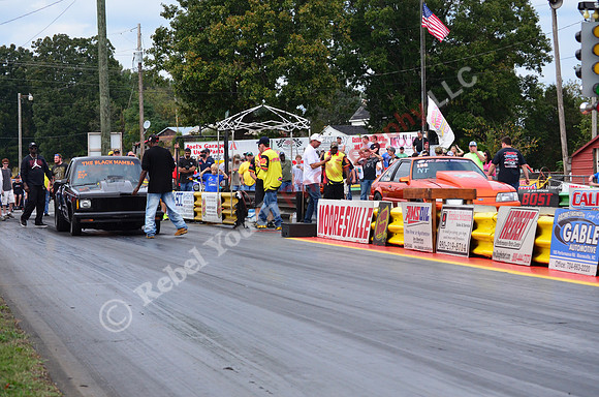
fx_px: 1544
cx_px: 300
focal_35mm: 93
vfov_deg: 14.6
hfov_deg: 22.0
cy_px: 198
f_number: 8
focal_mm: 62
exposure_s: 1/1000
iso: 1000
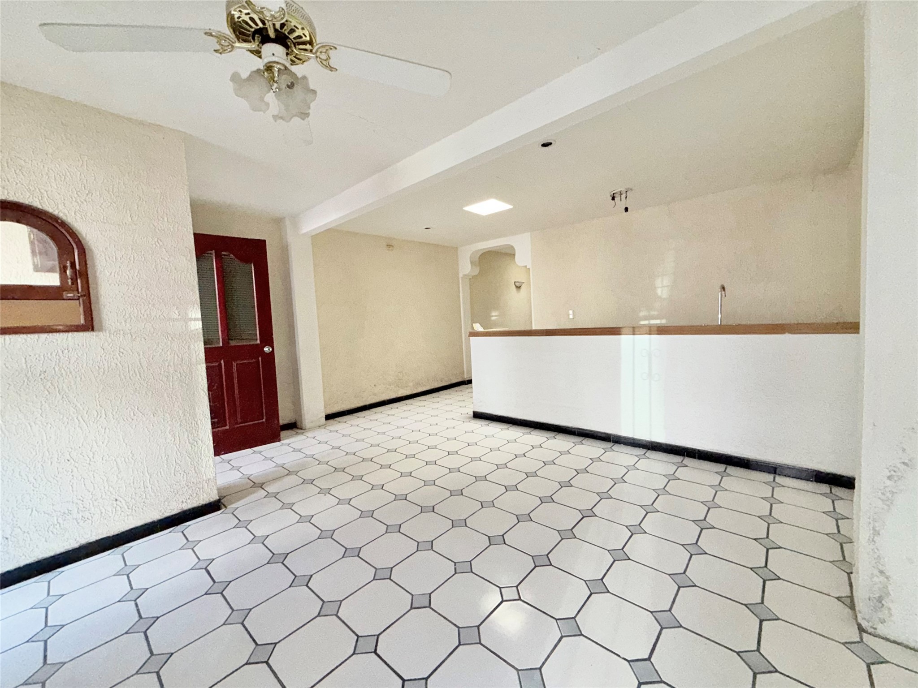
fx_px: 371
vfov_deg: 85.7
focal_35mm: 14
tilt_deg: -2.6
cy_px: 344
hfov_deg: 102.1
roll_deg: +2.5
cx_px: 459
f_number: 2.2
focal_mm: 2.22
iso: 160
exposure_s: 1/116
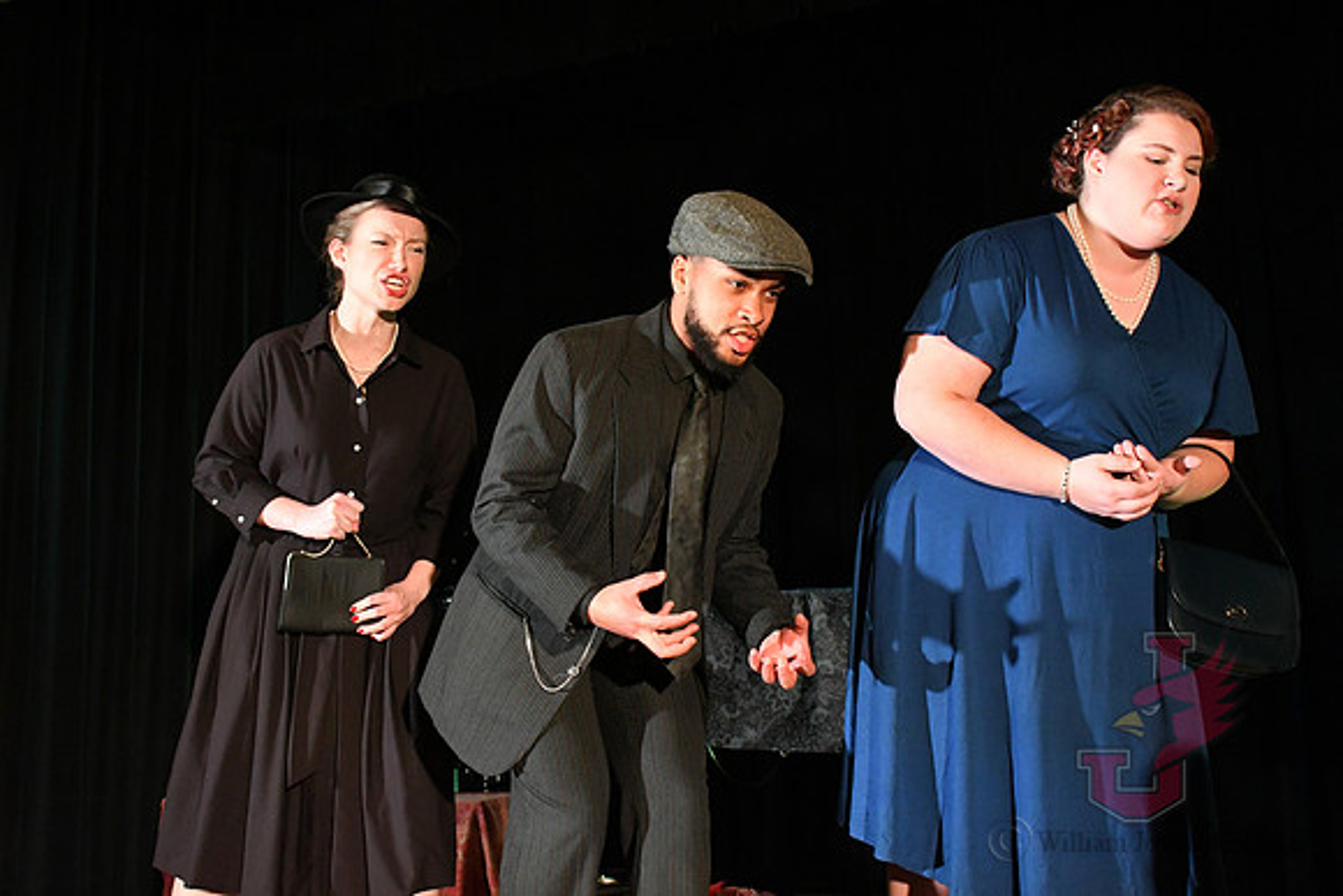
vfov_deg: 31.9
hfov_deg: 46.4
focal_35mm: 42
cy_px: 448
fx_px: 1567
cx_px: 672
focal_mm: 28
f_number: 5.6
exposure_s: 1/160
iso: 8000
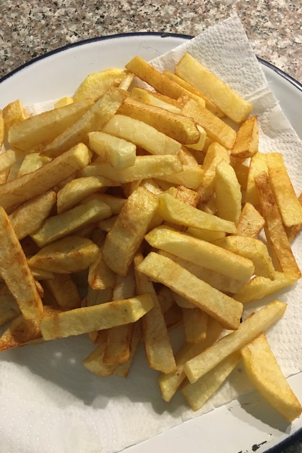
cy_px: 231
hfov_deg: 42.3
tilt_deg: -68.9
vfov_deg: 60.3
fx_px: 390
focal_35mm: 31
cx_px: 133
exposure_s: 1/33
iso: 200
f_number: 2.2
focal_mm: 4.15
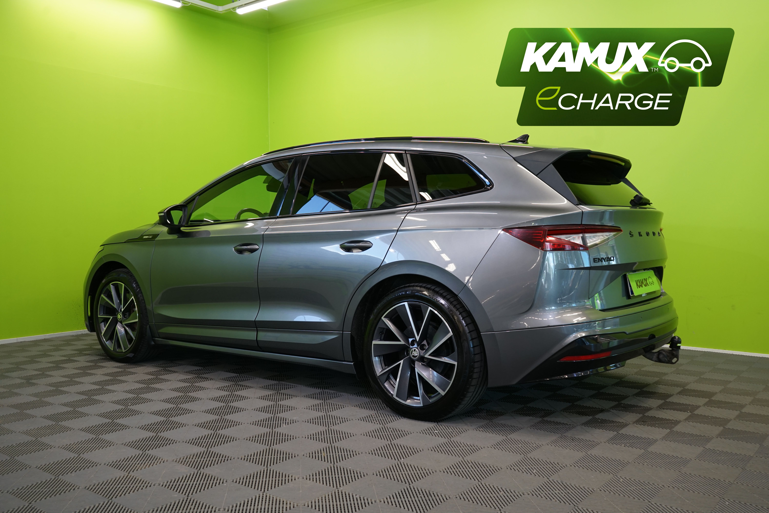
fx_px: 662
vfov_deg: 42.3
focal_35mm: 31
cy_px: 256
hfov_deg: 60.3
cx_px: 384
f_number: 6.3
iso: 500
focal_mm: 31
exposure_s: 1/30
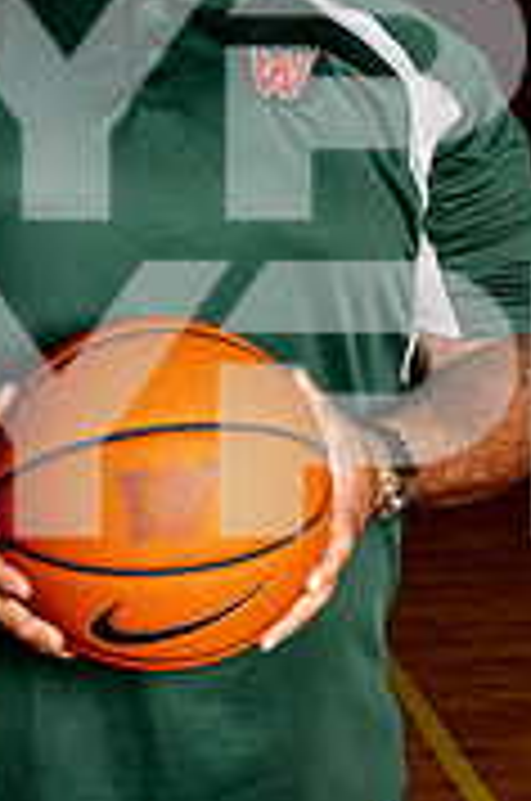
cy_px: 86
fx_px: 2421
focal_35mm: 109
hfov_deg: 12.5
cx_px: 176
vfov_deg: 18.5
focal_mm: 43
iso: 200
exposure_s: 1/250
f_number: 8
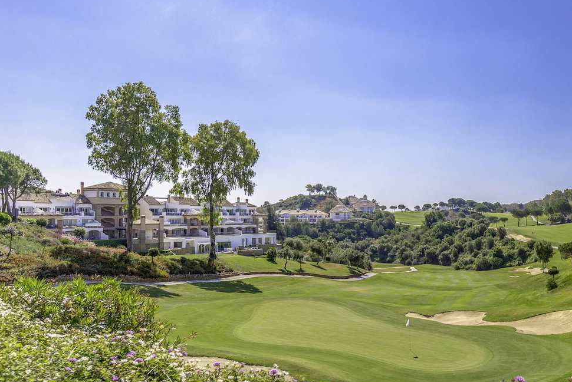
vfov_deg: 42.4
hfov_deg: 57.8
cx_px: 414
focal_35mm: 31
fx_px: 493
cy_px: 204
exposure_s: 1/500
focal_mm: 20
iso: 250
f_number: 5.6
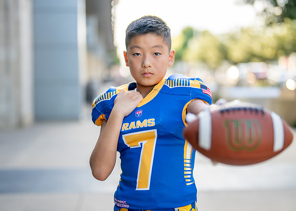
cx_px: 149
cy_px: 96
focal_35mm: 64
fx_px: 536
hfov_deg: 30.9
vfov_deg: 22.3
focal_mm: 50
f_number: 1.2
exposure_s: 1/2500
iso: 200
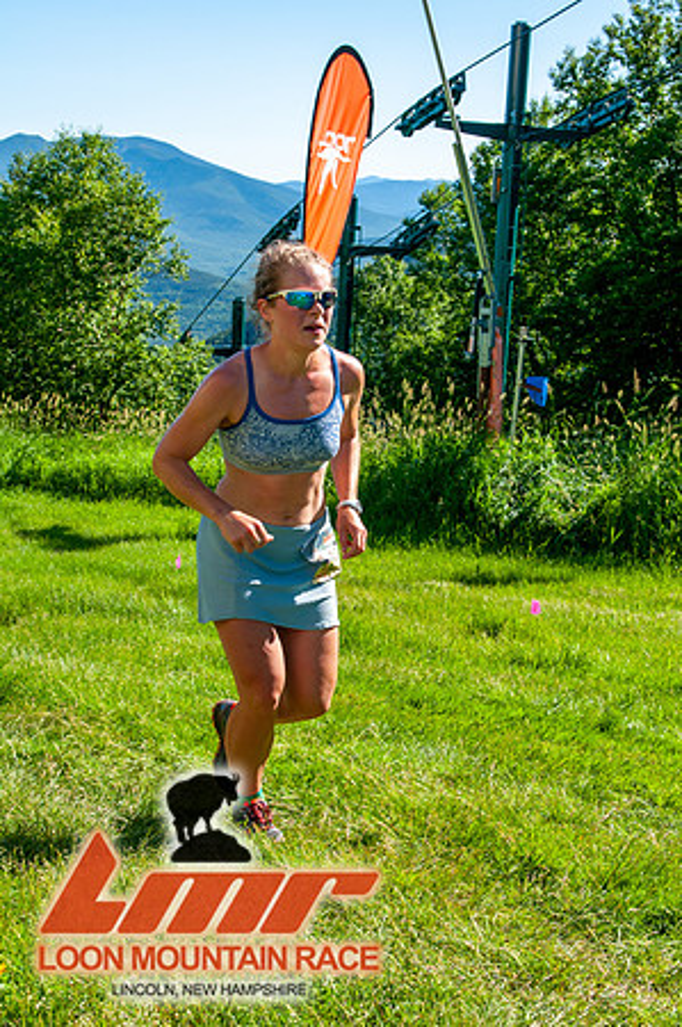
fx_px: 1452
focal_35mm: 51
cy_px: 514
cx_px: 341
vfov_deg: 38.9
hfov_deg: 26.4
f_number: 8
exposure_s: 1/400
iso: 200
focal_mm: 34
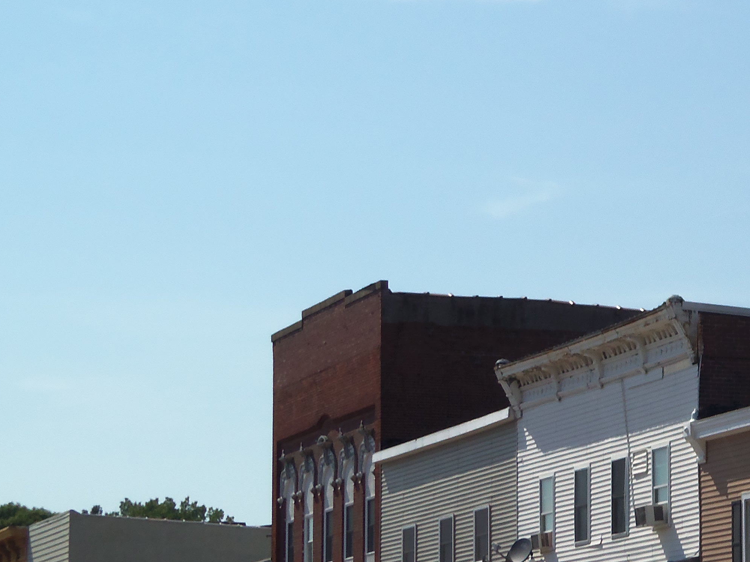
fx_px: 3098
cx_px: 770
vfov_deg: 10.4
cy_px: 314
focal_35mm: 143
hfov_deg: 13.6
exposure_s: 1/100
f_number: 13.2
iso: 64
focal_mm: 10.9
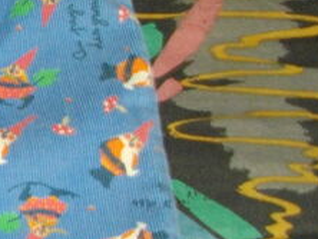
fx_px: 1324
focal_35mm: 144
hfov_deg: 12.3
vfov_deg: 10.3
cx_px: -299
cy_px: 117
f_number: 2.9
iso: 200
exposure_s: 1/50
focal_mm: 5.7
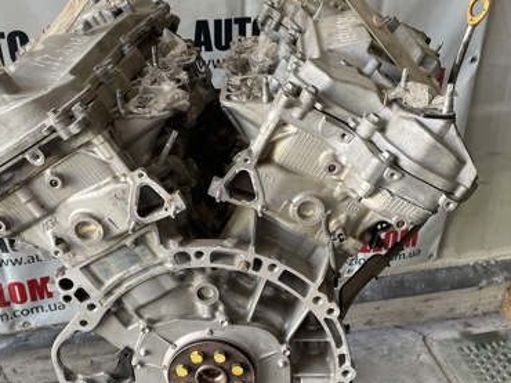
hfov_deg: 42.1
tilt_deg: -35.2
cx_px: 247
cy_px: 232
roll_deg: -0.8
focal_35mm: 45
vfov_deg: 32.0
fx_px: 664
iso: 100
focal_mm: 4.2
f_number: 1.6
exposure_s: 1/121
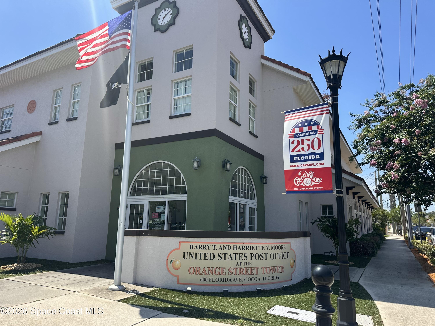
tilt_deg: +10.7
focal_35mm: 24
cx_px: 218
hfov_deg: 71.6
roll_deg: -1.1
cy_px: 163
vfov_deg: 56.8
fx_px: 302
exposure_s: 1/3247
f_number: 1.78
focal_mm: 6.86
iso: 80
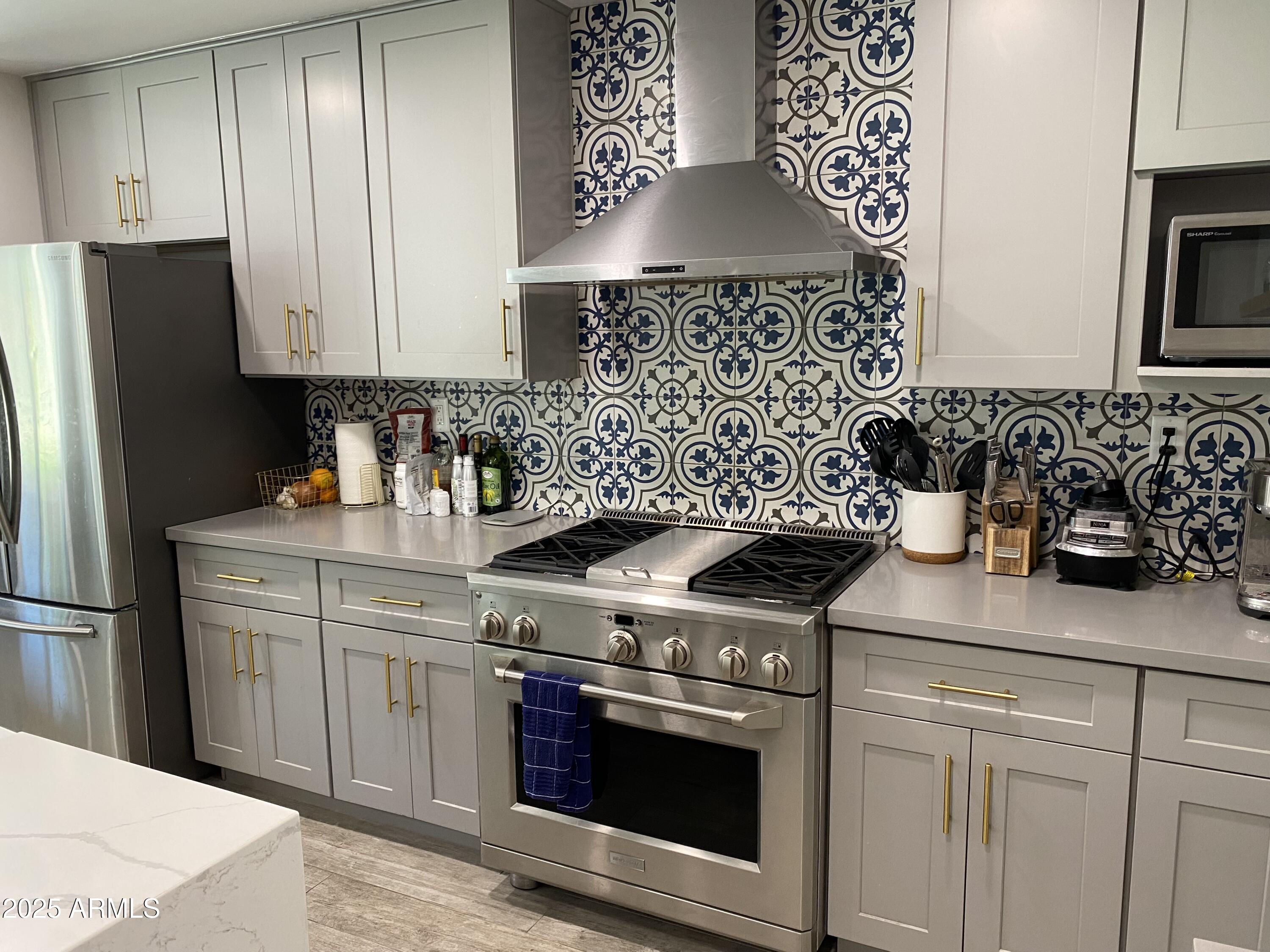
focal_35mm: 26
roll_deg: +0.5
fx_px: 954
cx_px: 635
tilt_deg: -10.0
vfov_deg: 53.1
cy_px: 476
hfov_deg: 67.3
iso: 160
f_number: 1.8
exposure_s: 1/60
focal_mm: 4.25
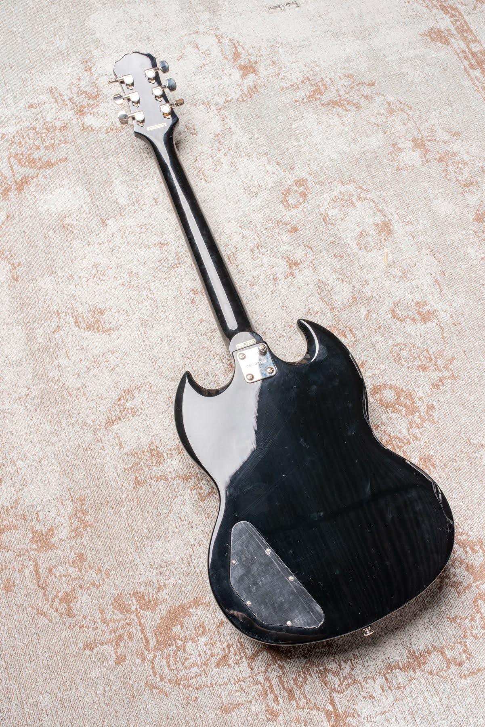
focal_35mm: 35
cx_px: 242
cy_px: 364
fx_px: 707
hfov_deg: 37.9
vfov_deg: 54.4
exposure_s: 1/100
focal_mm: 35
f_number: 16
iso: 100
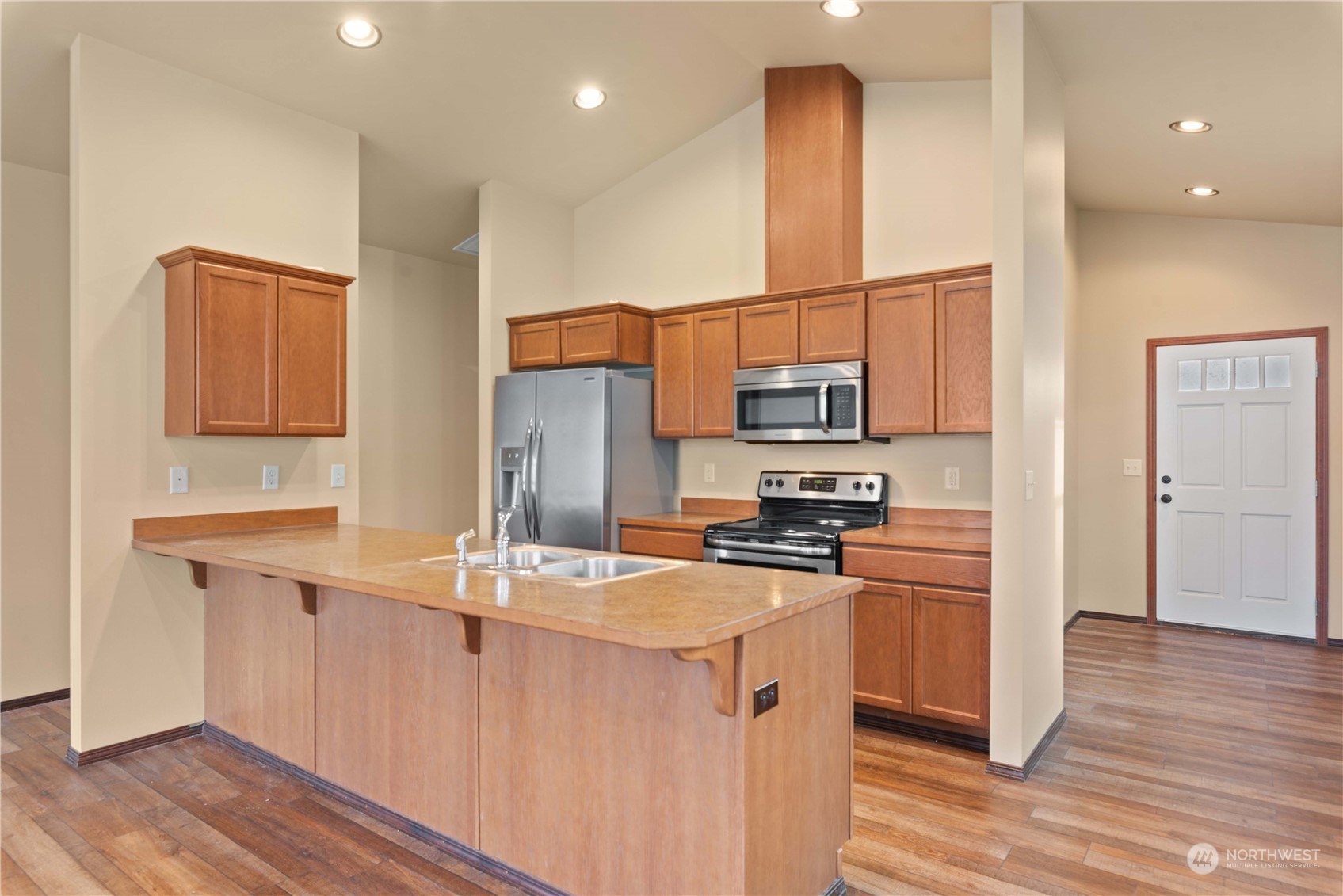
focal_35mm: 20
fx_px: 746
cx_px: 672
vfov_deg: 62.0
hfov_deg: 84.0
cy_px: 448
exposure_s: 1/1.25
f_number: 7.1
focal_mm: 20
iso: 200
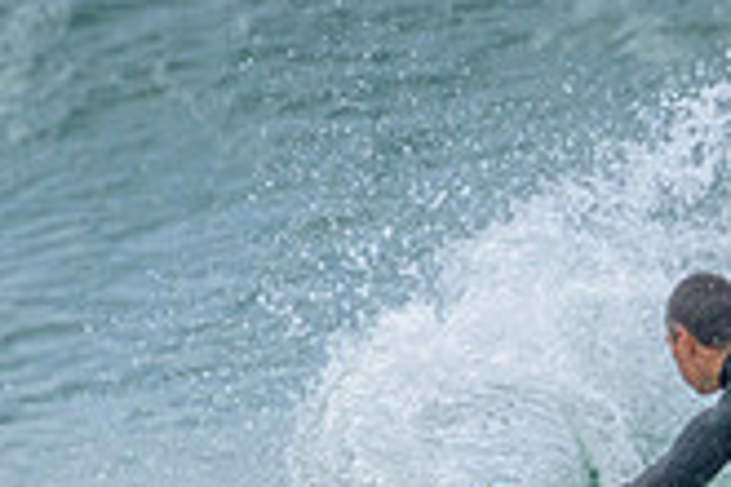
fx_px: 56993
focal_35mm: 2807
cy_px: 626
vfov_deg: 0.5
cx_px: 580
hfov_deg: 0.7
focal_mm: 800
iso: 2800
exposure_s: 1/1600
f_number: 11
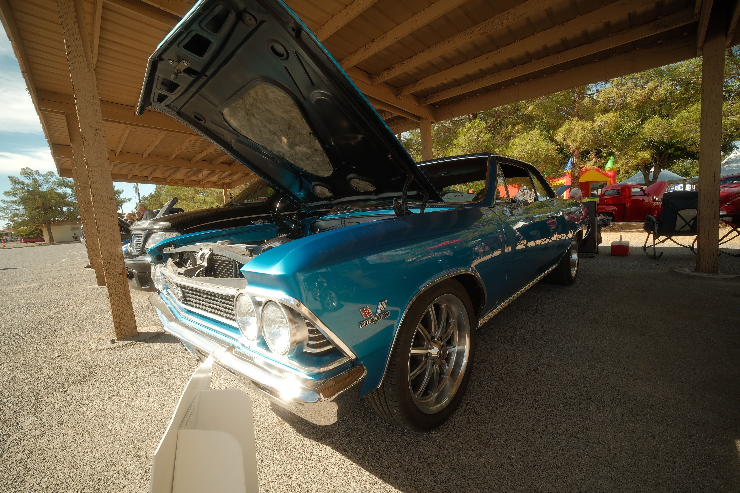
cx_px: 370
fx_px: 288
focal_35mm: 14
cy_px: 246
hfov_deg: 104.3
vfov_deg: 81.2
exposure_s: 1/160
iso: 125
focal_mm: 9
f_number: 5.6
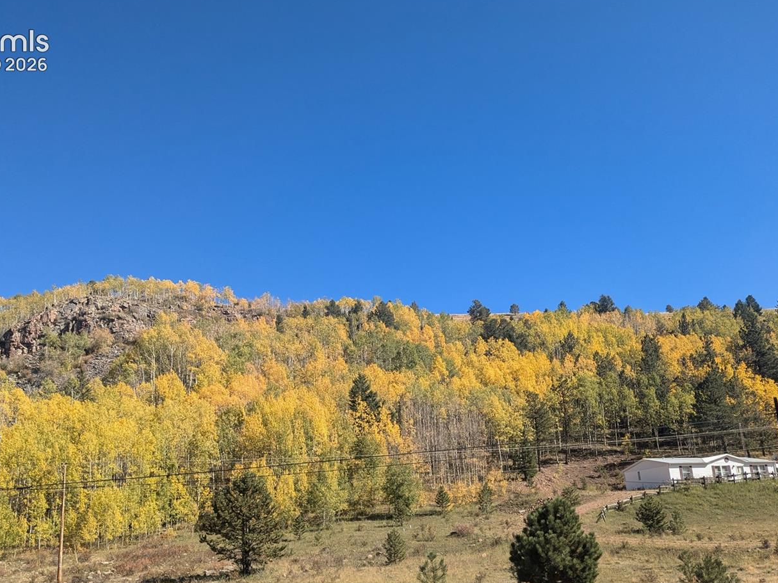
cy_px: 337
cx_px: 334
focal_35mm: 32
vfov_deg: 44.0
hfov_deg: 56.6
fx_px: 719
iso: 50
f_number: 1.73
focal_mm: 4.38
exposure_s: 1/1799
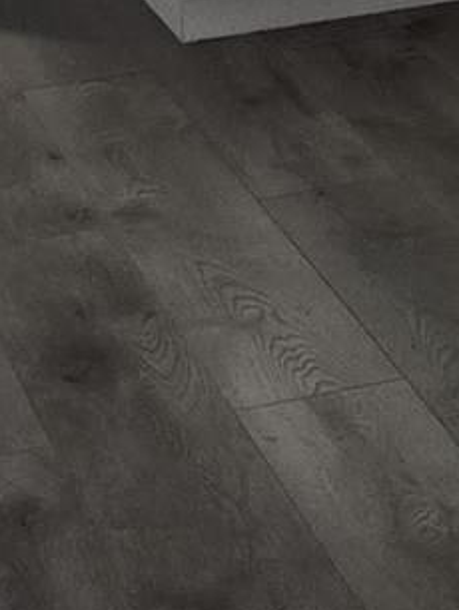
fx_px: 3054
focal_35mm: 173
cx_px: 603
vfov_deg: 10.9
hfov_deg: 8.5
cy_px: -335
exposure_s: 1/120
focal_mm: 5.4
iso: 160
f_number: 1.8
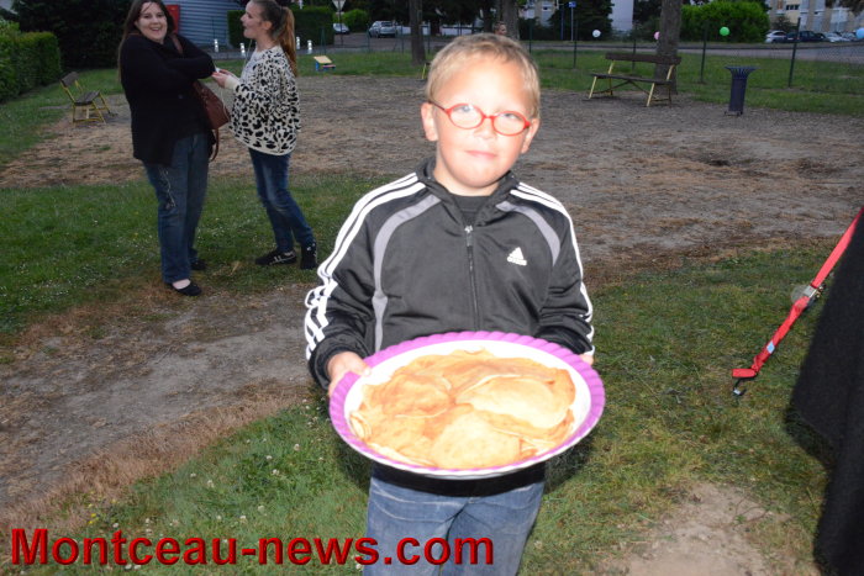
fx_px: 768
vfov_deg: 41.1
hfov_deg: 58.7
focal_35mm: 32
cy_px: 288
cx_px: 432
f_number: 8
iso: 6400
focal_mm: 32
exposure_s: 1/60
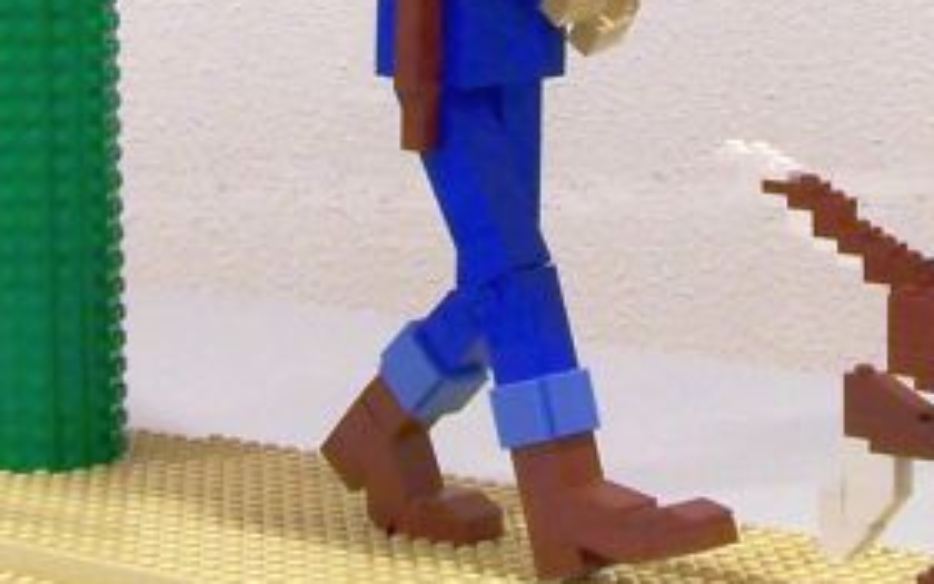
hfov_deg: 13.5
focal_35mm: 155
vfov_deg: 8.3
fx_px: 3945
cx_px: 614
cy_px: -234
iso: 80
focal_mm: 6.7
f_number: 4.5
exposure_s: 1/6
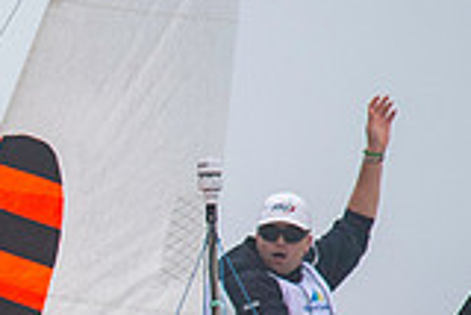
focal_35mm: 1934
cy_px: 410
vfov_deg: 0.7
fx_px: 25326
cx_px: -514
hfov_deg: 1.1
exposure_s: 1/2500
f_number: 4
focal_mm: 300
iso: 250
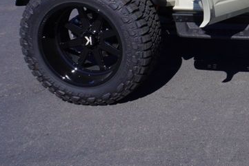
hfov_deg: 26.2
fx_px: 470
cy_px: -25
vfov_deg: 19.1
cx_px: 303
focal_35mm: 68
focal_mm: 16
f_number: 8
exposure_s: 1/320
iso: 100
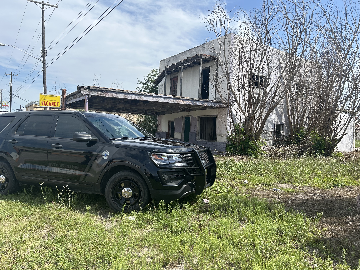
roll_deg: -1.6
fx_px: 270
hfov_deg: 67.3
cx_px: 180
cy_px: 135
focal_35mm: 26
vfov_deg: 53.1
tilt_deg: +0.1
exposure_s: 1/3831
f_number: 1.5
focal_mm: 5.7
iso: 50
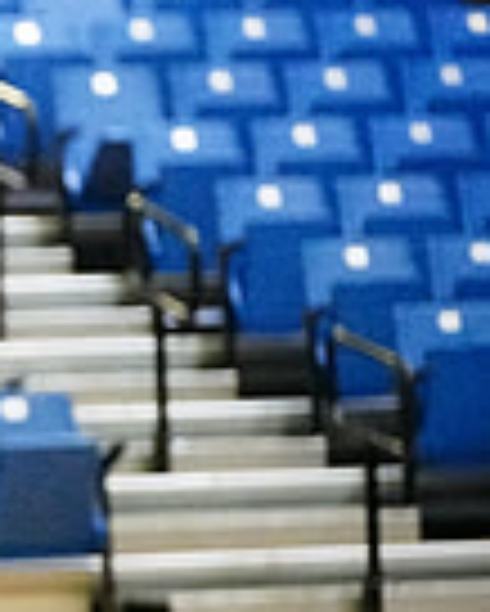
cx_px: -805
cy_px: 551
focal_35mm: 452
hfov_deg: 3.4
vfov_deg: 4.3
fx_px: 8185
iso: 25600
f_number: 2.8
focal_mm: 113
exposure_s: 1/1600
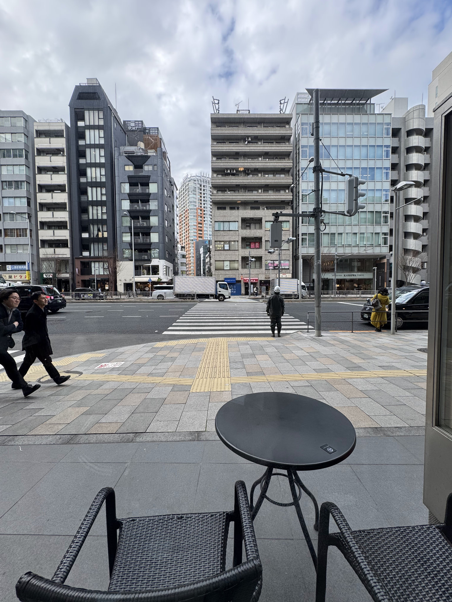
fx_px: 244
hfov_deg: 85.7
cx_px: 226
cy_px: 301
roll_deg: -0.3
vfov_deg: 102.1
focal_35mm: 14
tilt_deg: -2.6
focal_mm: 2.22
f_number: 2.2
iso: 40
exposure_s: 1/320
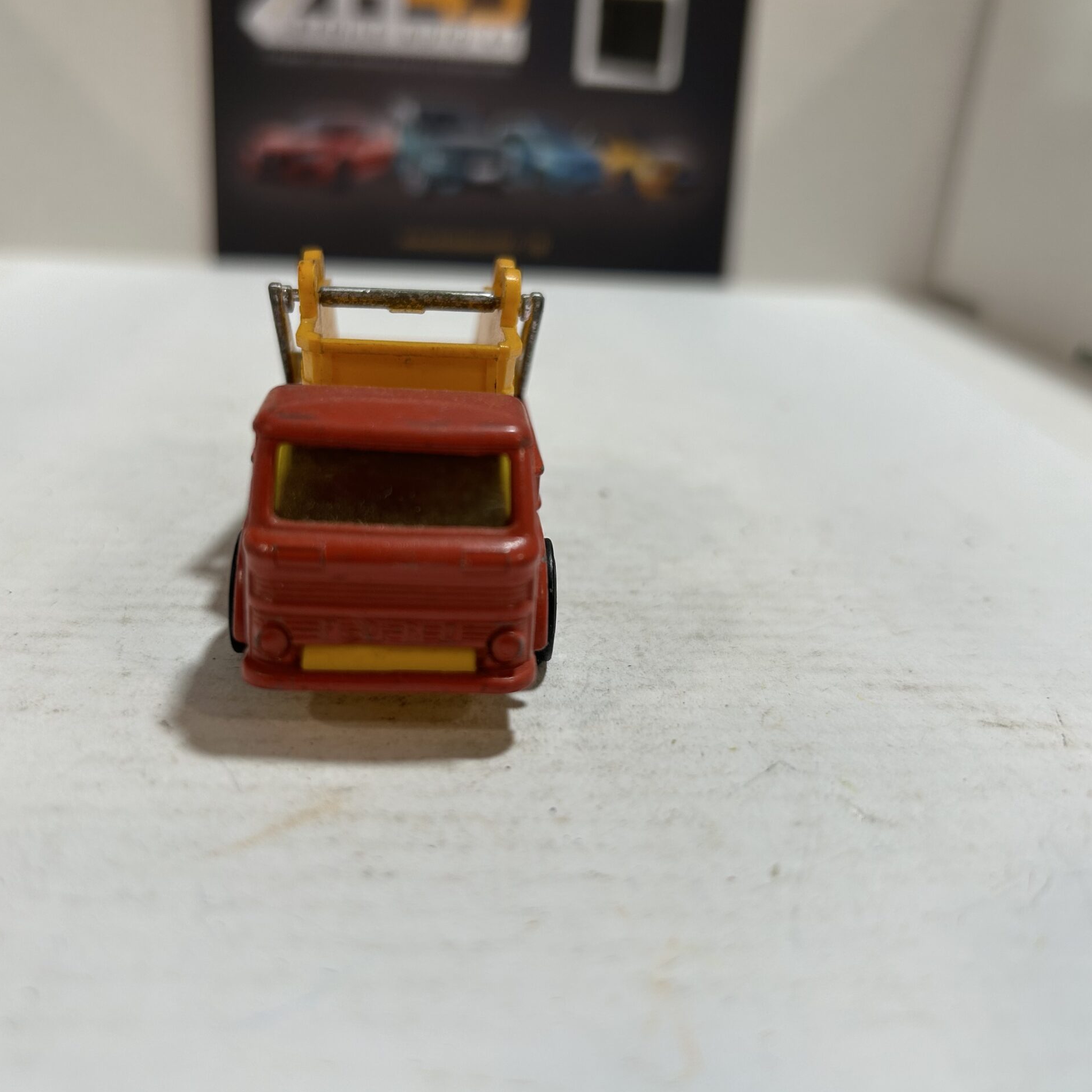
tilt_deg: -22.8
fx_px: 1106
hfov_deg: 52.5
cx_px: 503
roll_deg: -3.5
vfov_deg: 52.5
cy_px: 541
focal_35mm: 31
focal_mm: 5.7
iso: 50
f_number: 1.5
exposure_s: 1/100
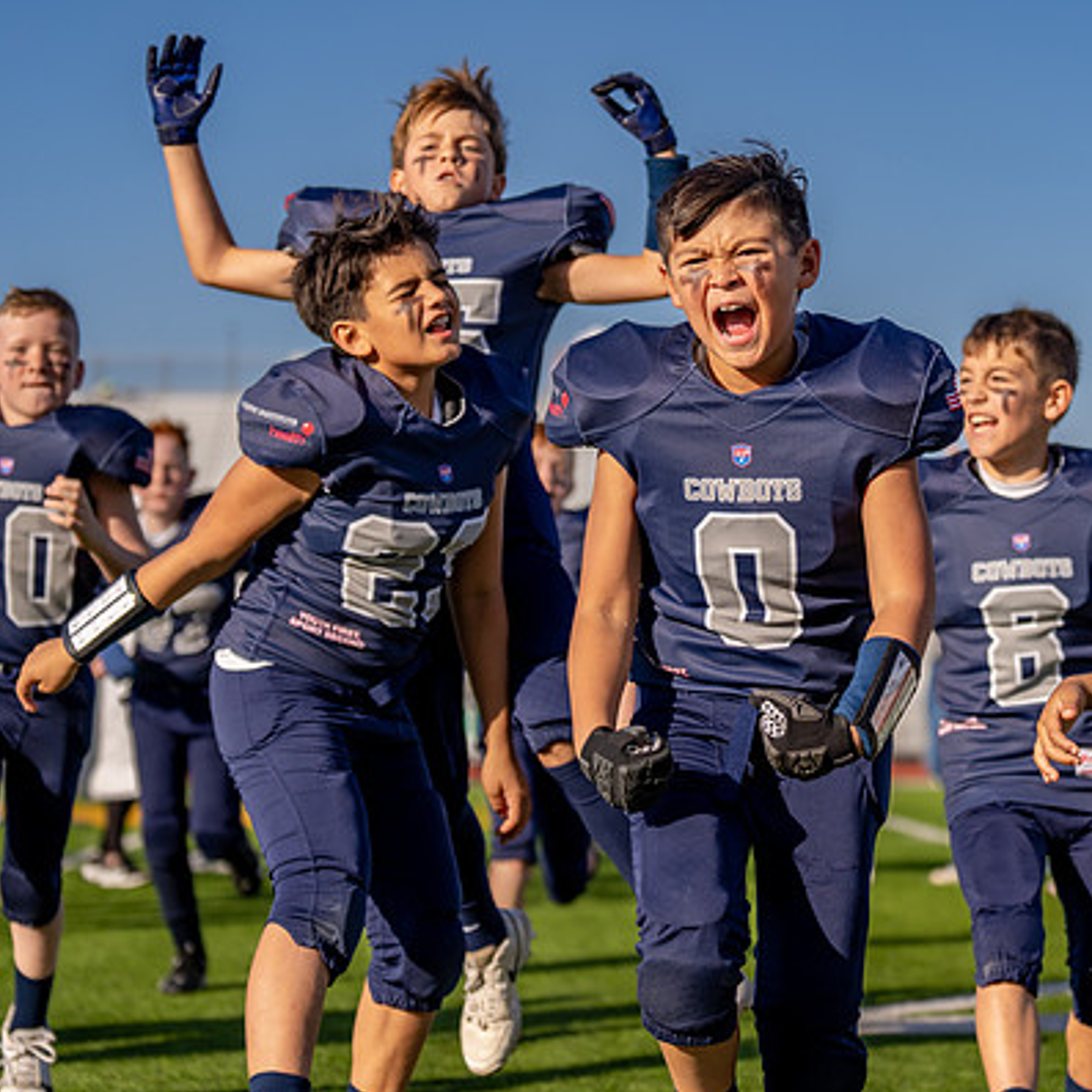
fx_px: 3319
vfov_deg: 18.7
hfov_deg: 18.7
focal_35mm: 93
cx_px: 622
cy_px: 567
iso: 100
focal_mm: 70
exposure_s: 1/2500
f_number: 2.8
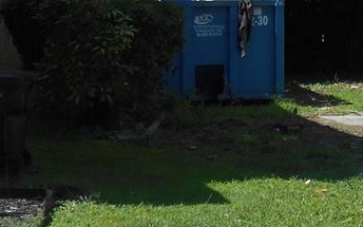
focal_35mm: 164
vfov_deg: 7.9
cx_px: 572
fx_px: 1622
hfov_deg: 12.1
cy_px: -63
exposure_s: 1/640
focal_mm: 6.7
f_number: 3.9
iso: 80
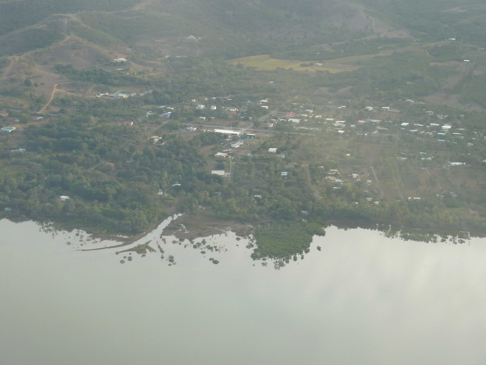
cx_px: 243
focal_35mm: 90
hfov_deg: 21.8
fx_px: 1264
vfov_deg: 16.4
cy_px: 182
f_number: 4.3
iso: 160
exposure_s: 1/200
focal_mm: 14.7
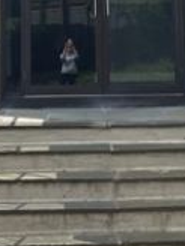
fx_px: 755
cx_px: 78
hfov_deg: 14.0
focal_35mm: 106
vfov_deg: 17.1
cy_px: -101
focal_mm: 4.2
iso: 32
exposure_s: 1/2092
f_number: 1.6
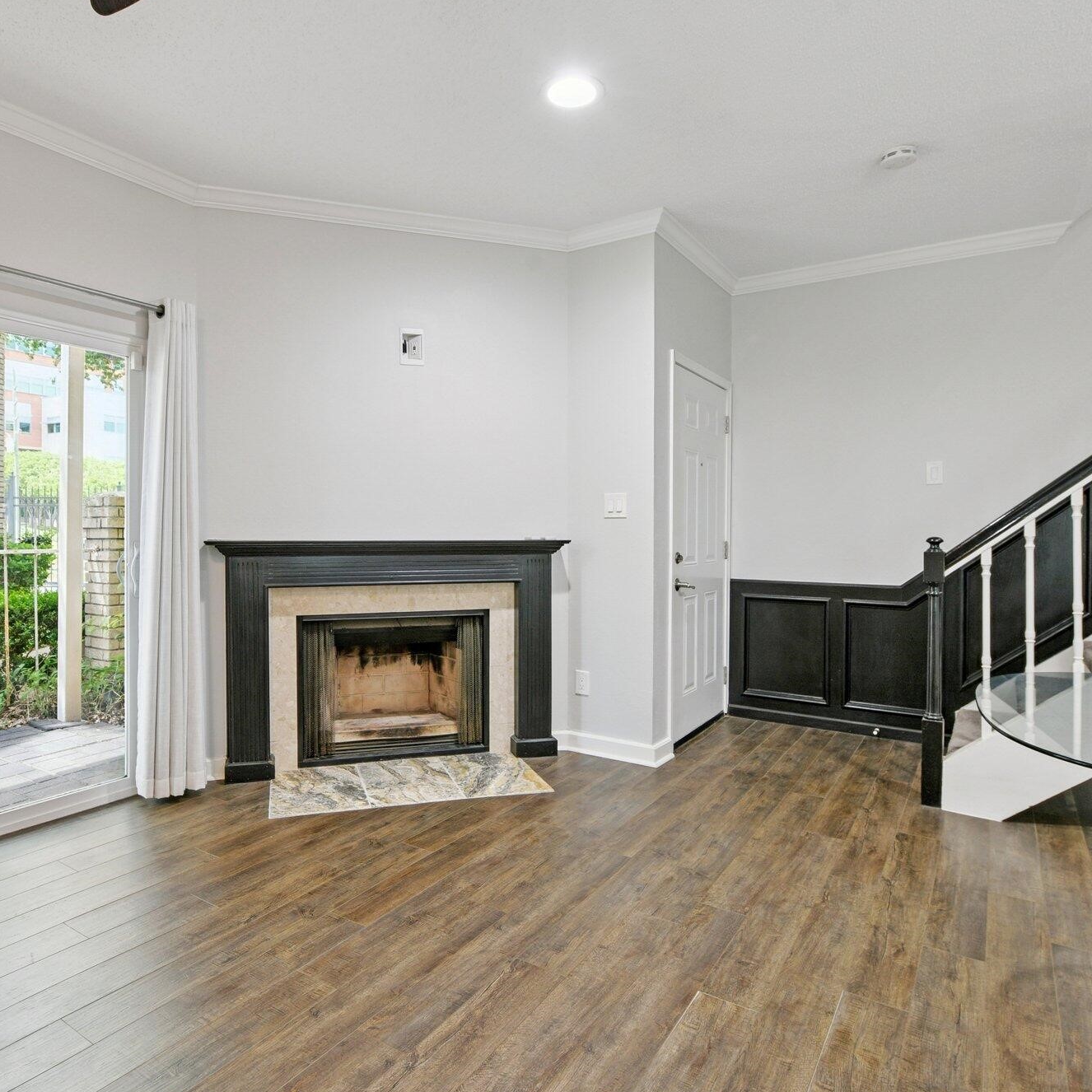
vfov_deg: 72.1
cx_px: 473
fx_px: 749
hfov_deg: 71.8
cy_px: 554
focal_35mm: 21
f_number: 8
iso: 400
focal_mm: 16
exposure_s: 1/20
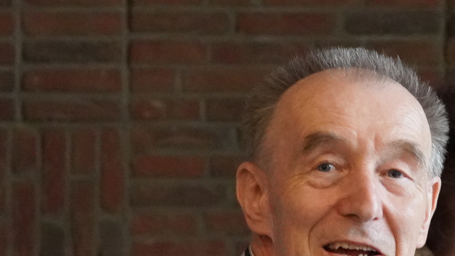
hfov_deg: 8.8
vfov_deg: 5.0
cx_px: 169
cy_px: 106
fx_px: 2949
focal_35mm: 244
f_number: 5.6
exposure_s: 1/60
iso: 6400
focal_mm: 57
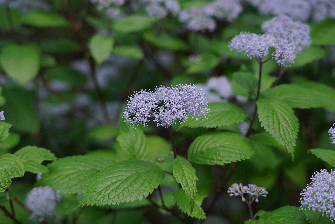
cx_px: 168
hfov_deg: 28.8
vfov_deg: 19.5
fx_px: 651
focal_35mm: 70
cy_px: 112
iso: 1000
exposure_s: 1/500
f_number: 4
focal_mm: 47
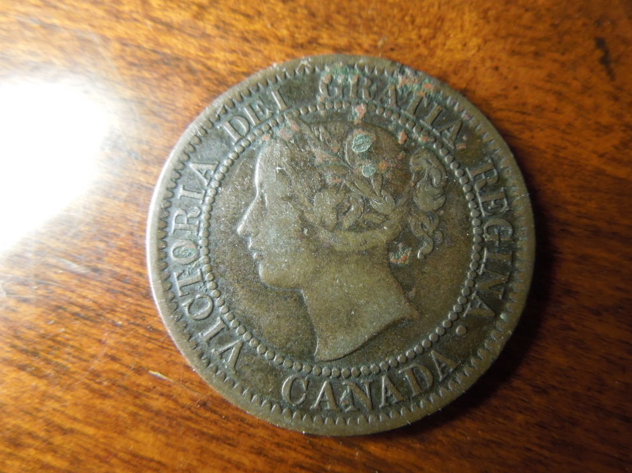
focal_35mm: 26
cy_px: 241
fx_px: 475
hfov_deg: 67.3
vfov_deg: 53.0
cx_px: 321
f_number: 3.3
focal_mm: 4.5
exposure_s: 1/30
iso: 320
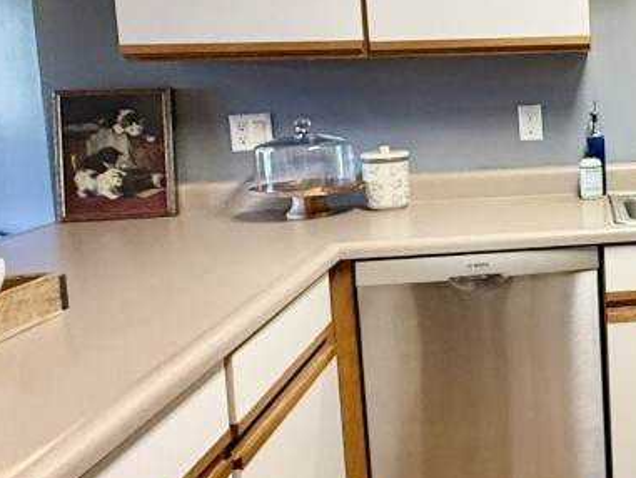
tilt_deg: -6.0
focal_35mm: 47
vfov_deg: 30.6
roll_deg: +0.9
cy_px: 154
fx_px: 864
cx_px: 738
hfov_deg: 33.8
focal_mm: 2.22
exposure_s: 1/60
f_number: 2.2
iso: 320
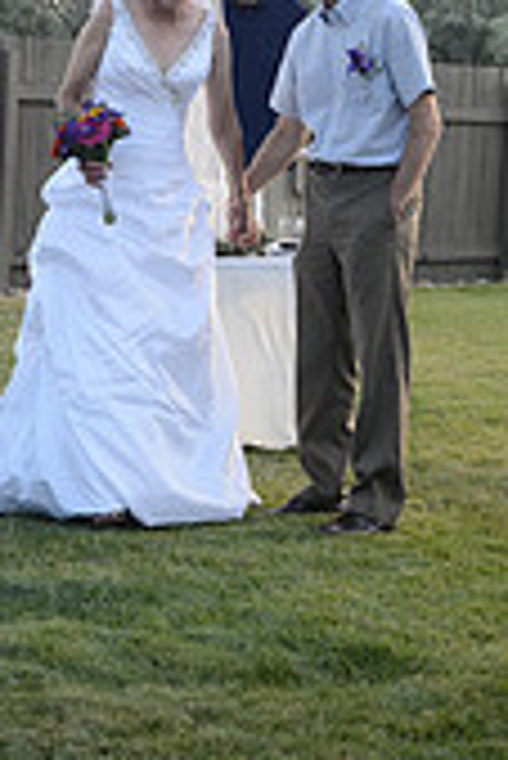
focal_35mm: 133
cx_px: 139
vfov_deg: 15.4
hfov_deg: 10.3
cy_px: 256
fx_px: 2809
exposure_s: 1/250
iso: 400
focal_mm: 50
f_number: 5
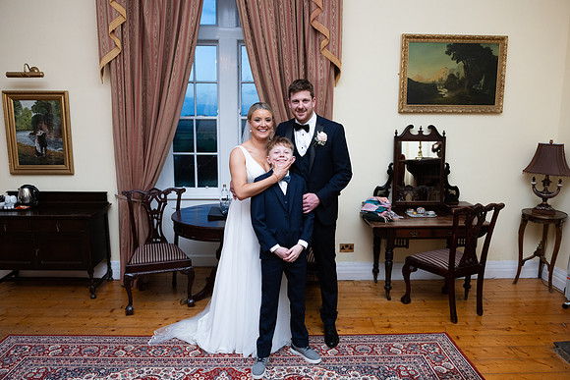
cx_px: 285
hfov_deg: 69.4
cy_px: 190
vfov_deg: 49.6
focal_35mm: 26
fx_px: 412
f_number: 5
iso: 1000
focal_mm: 26
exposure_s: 1/125
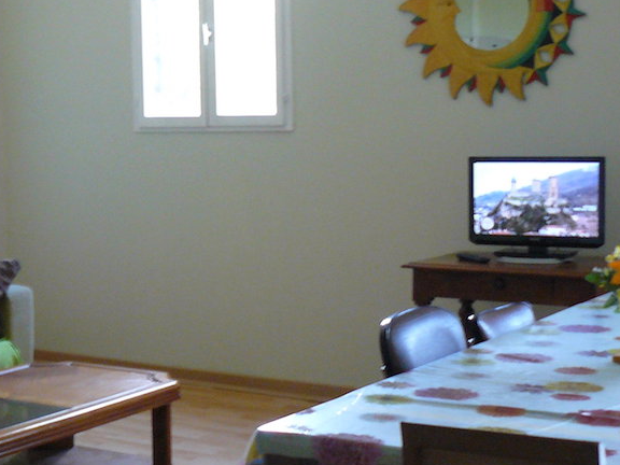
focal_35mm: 80
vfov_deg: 18.4
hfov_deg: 23.6
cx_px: 38
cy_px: 299
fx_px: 1433
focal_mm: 6
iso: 200
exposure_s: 1/13
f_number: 2.8
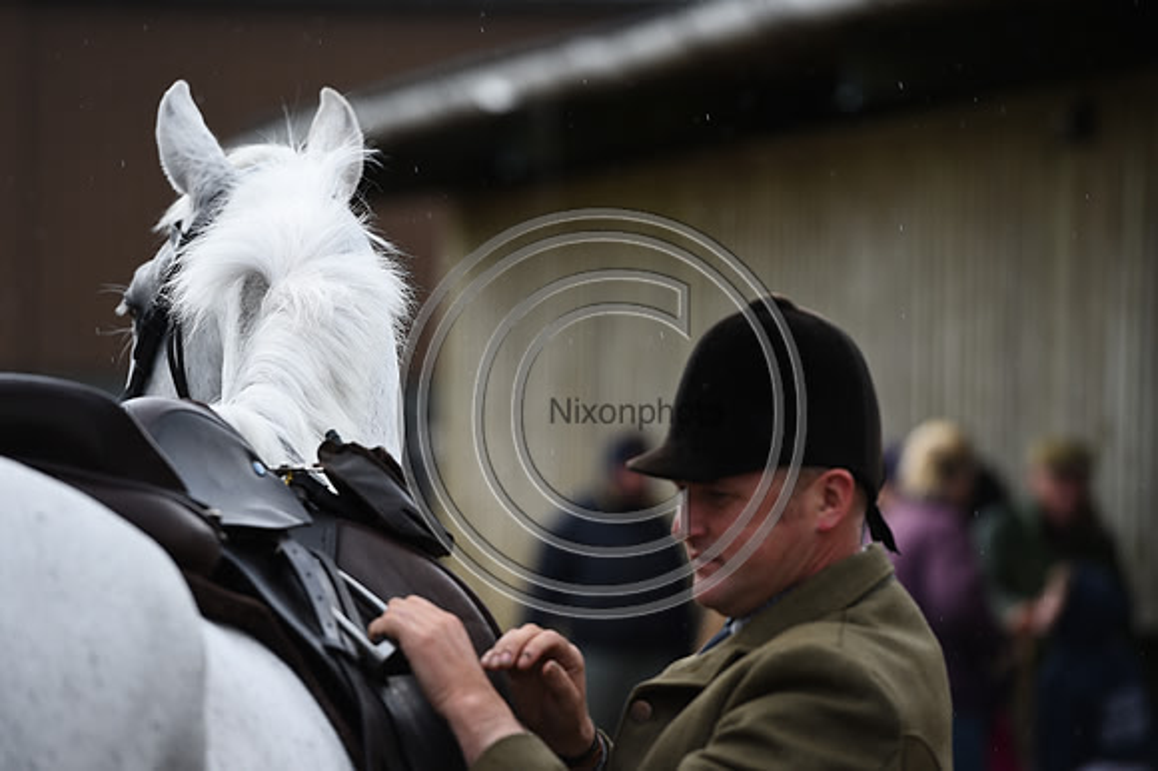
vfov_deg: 7.4
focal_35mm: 185
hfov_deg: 11.1
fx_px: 5947
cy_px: 386
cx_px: 579
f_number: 4
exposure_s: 1/800
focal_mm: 185
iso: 200
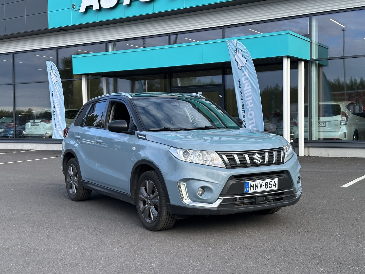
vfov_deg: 30.3
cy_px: 137
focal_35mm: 48
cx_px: 182
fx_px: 506
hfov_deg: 39.7
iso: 64
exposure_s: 1/1171
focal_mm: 6.86
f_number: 1.78
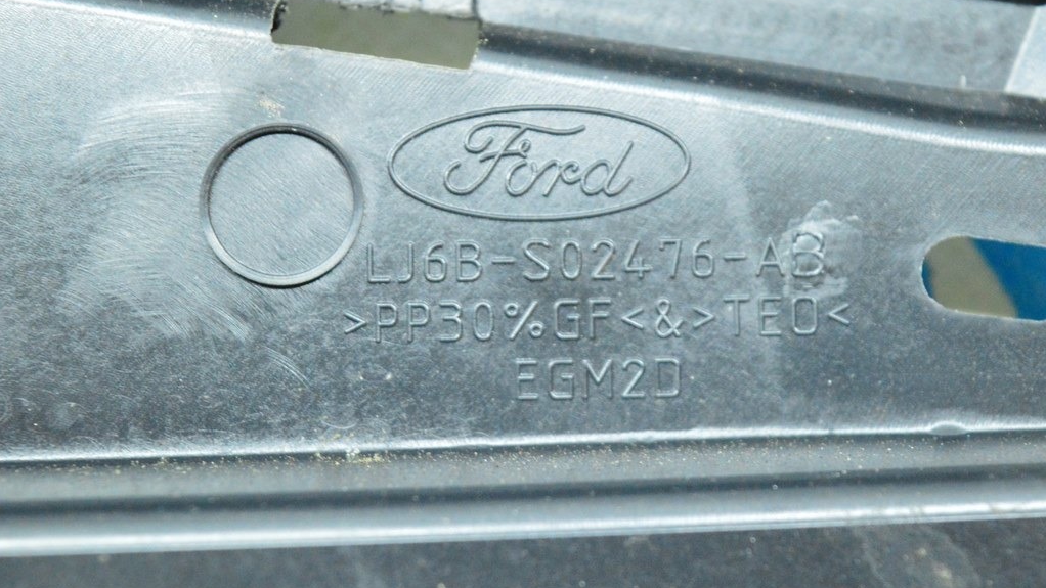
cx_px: 523
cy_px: 286
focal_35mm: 87
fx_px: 2400
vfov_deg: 14.0
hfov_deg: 24.6
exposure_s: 1/60
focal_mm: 55
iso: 6400
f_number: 6.3
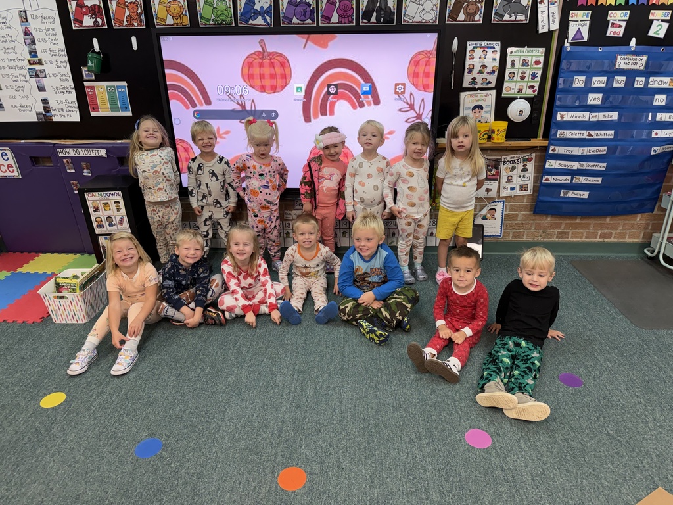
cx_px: 336
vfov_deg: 56.8
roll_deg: +1.3
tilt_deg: -24.0
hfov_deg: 71.6
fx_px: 467
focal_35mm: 24
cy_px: 252
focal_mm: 6.76
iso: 160
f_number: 1.78
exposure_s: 1/120
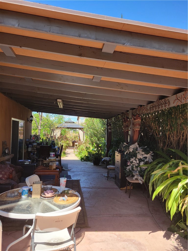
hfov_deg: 53.1
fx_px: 188
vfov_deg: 67.3
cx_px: 94
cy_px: 126
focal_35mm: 26
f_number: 1.8
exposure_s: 1/428
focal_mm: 5.4
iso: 40
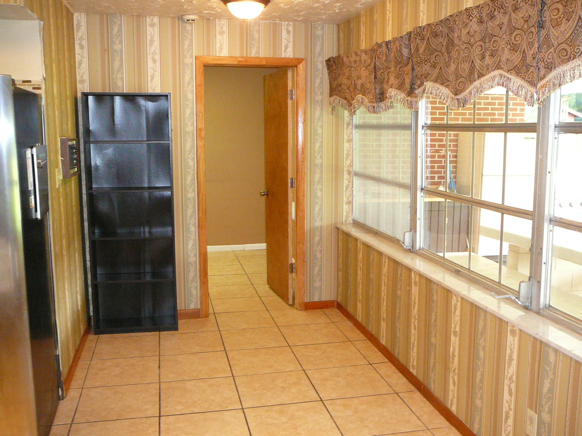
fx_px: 605
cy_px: 223
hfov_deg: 51.4
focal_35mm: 36
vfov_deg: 39.7
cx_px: 293
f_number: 2.8
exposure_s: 1/30
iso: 320
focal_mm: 5.2
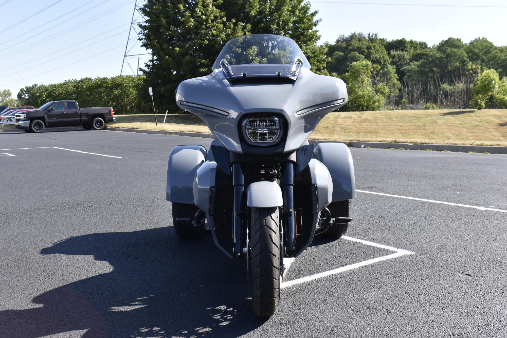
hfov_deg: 53.1
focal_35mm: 36
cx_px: 254
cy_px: 169
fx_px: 507
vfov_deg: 36.9
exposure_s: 1/320
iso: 400
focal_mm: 24
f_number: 9
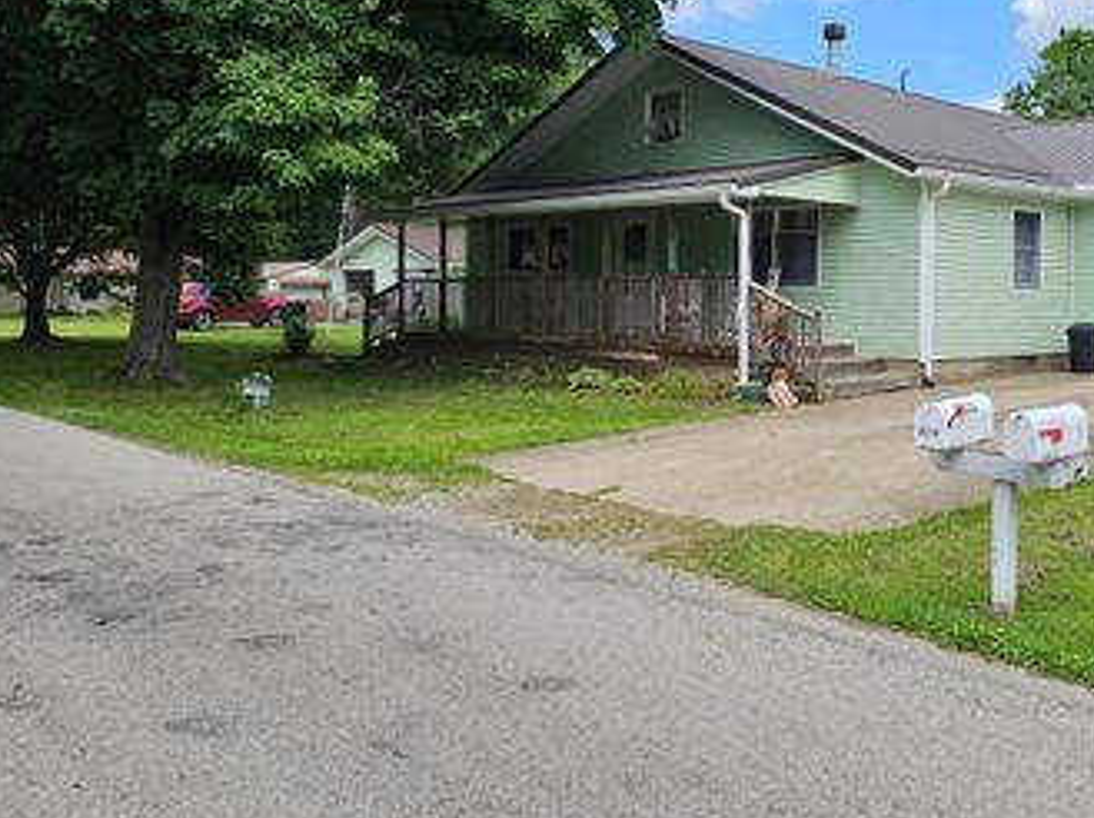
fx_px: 1105
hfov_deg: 51.6
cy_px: 311
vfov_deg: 40.4
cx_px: 735
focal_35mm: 35
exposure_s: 1/645
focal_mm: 6.3
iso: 10
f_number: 1.7
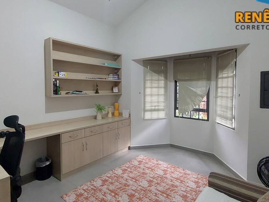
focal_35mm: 20
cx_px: 128
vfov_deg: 66.0
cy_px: 98
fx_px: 155
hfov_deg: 81.7
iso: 400
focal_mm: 1.74
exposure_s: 1/60
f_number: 2.2
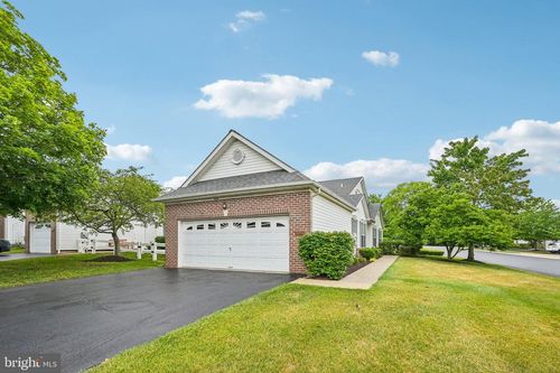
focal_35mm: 15
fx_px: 233
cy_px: 186
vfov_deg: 77.3
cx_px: 280
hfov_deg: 100.4
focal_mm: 15
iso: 100
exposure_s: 1/100
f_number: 8
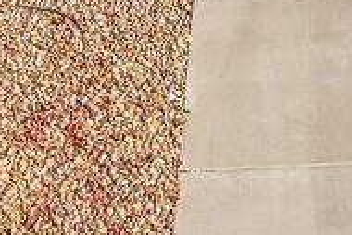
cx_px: 341
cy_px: -596
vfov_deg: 6.3
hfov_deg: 10.8
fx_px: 1849
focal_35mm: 189
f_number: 1.8
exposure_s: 1/6400
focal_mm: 8.67
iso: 110
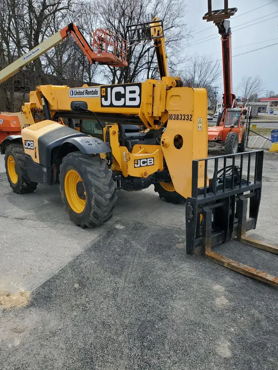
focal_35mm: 26
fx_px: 278
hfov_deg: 53.1
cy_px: 185
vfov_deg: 67.3
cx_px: 139
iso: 50
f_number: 2.4
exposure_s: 1/777
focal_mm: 4.3
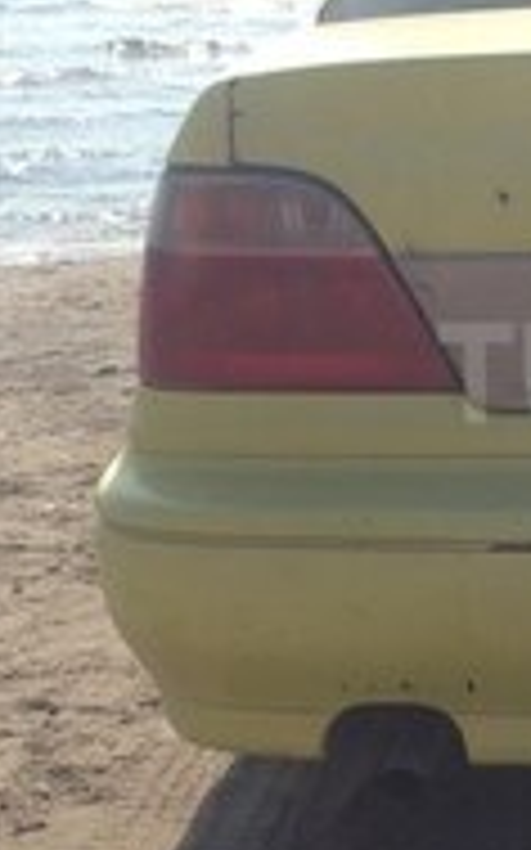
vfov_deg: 22.5
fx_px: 2132
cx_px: 783
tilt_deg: -10.1
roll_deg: -1.6
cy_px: 373
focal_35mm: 92
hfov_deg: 13.4
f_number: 2.4
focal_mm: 4.12
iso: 50
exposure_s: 1/1595
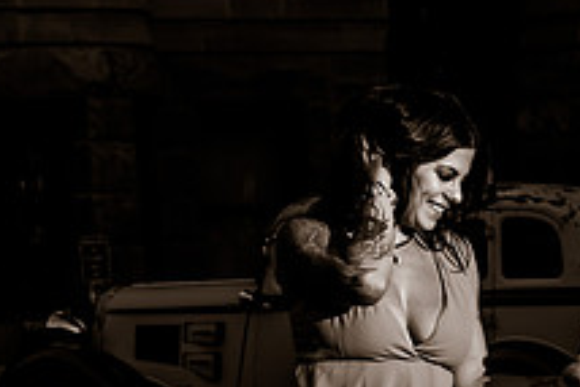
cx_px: 149
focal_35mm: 250
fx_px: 4030
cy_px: 451
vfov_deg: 5.5
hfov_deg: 8.2
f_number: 7.1
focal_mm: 62
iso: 200
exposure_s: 1/125
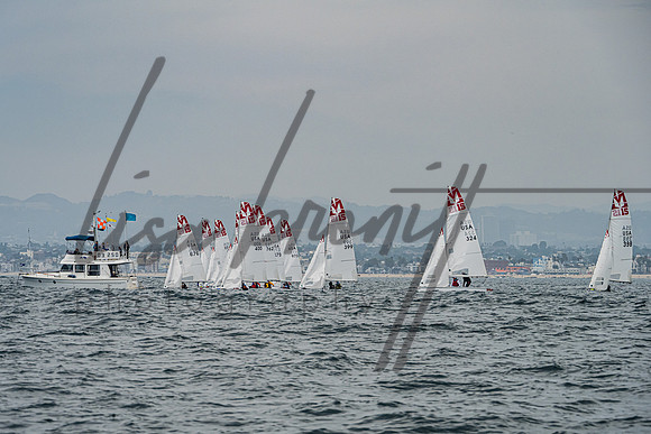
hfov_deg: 12.0
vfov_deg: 8.0
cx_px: 304
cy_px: 246
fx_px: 3096
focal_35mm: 171
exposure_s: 1/4000
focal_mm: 140
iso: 500
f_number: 7.1
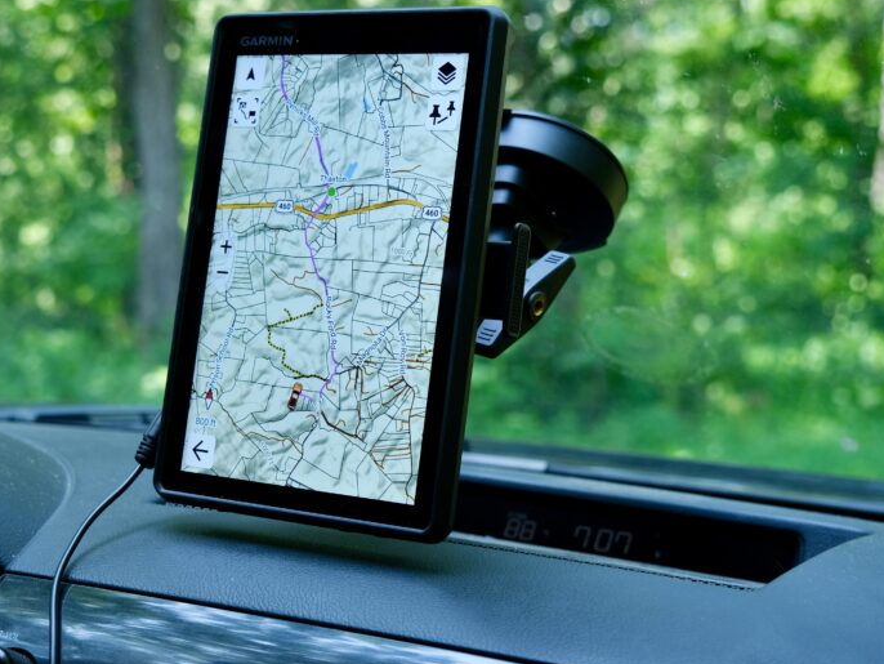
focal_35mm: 66
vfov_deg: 22.2
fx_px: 1686
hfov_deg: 29.1
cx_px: 278
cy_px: 264
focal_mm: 30.8
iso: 320
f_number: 4.5
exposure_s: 1/100
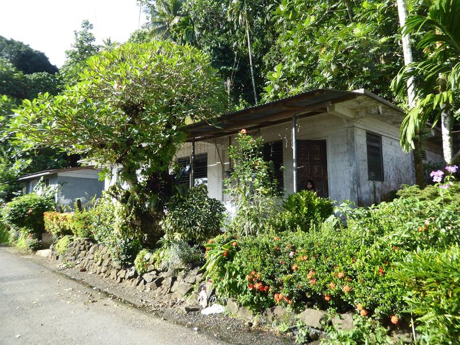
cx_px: 230
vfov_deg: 51.4
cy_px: 172
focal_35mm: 27
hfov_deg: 65.3
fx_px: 359
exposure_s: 1/200
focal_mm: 4.7
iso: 80
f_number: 3.4
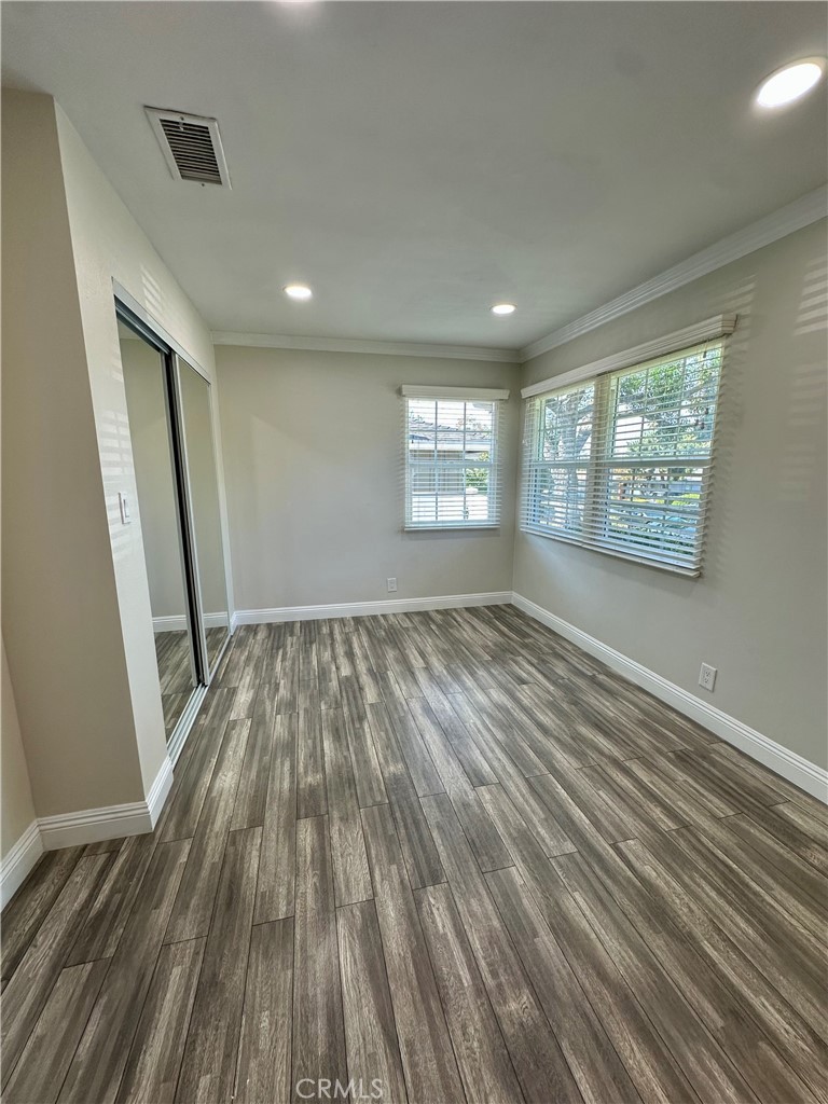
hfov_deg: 85.7
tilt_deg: -10.3
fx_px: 446
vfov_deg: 102.1
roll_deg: -0.9
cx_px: 414
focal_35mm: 14
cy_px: 552
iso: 64
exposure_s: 1/120
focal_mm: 2.22
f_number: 2.2
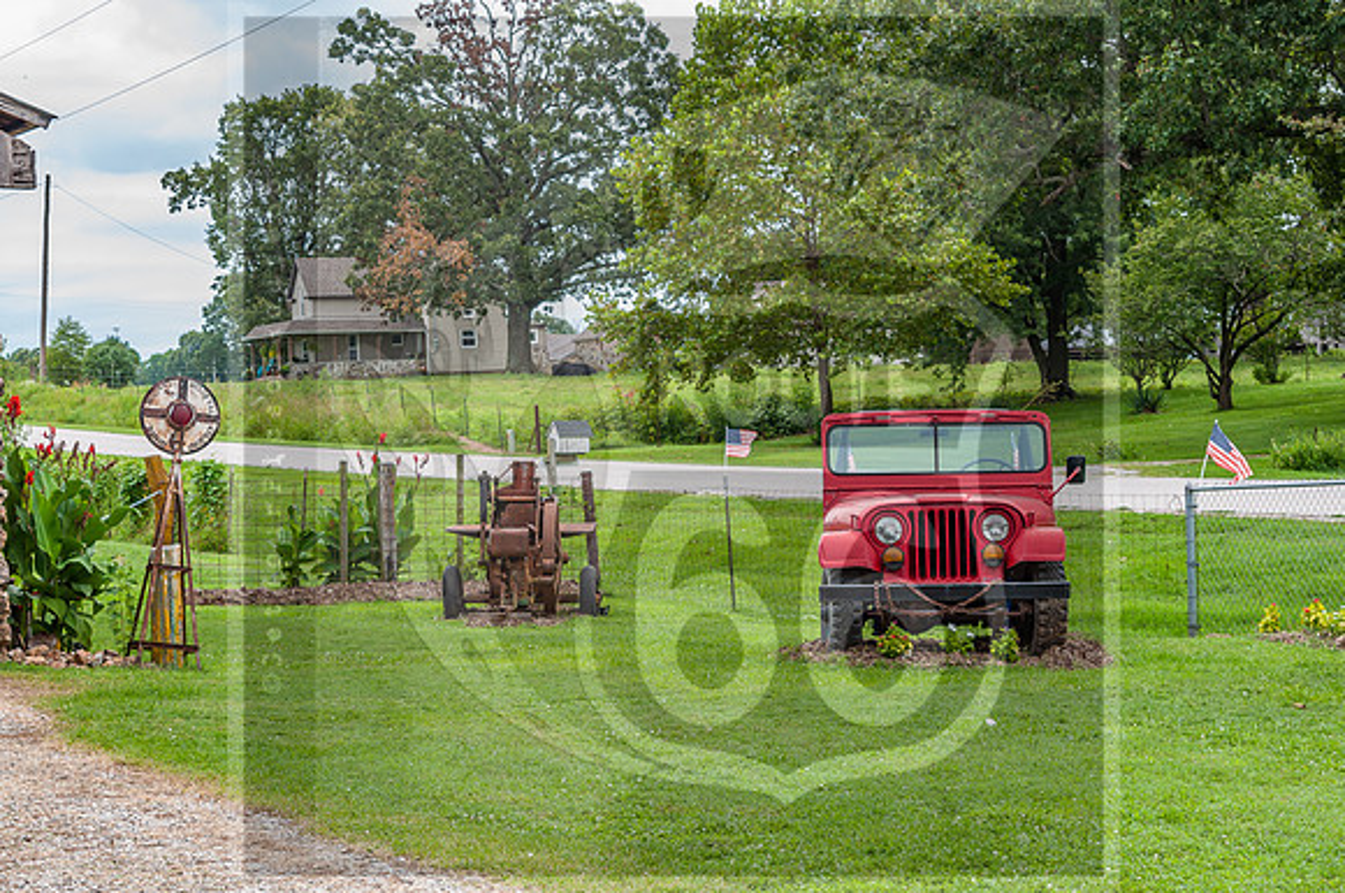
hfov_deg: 24.6
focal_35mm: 82
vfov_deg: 16.5
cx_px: 672
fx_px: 3078
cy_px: 446
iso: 100
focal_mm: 55
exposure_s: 1/100
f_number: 10
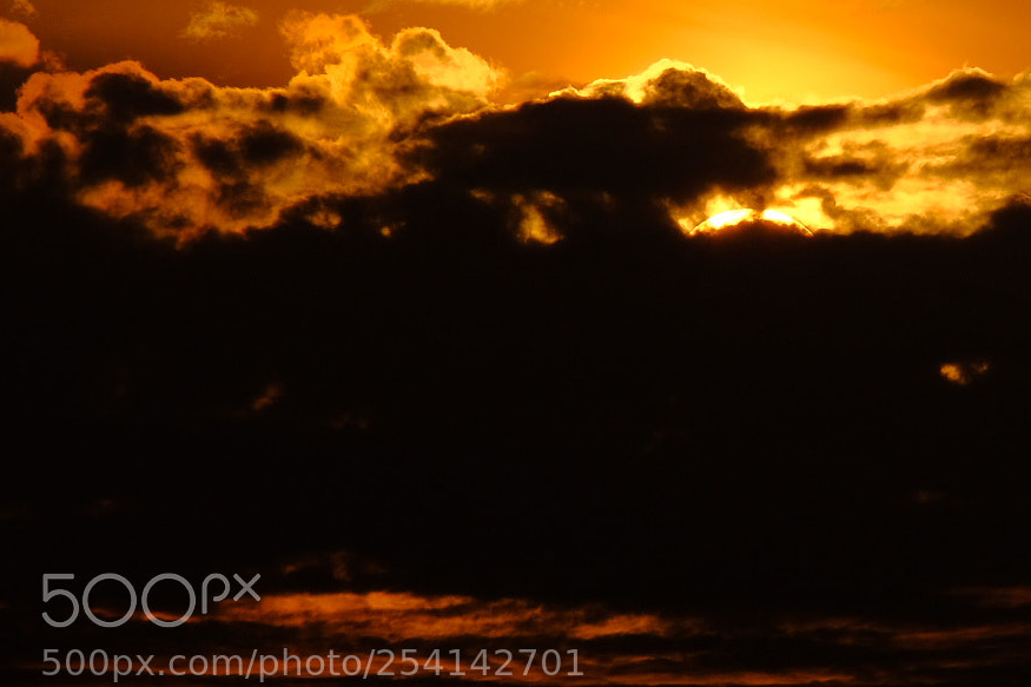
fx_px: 18067
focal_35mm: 631
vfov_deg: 2.2
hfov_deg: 3.3
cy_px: 127
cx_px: 911
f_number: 18
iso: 200
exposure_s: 1/1300
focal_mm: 230
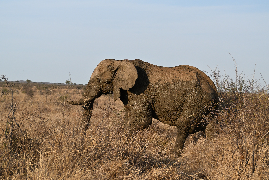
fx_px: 740
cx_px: 134
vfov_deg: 13.8
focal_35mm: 99
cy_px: 90
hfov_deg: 20.6
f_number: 6
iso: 100
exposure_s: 1/200
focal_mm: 66
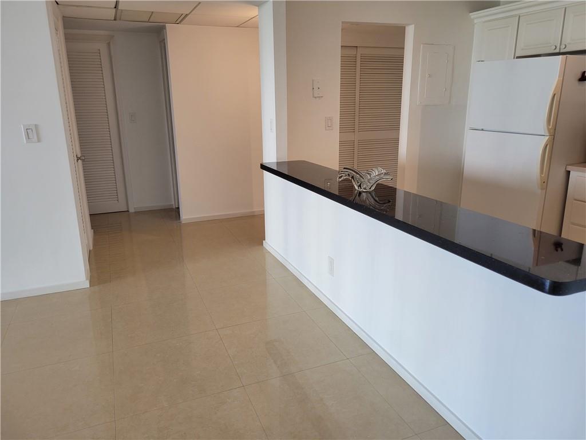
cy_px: 220
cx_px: 293
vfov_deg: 53.1
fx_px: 440
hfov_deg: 67.3
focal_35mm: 26
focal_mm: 5.4
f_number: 1.8
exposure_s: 1/119
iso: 125
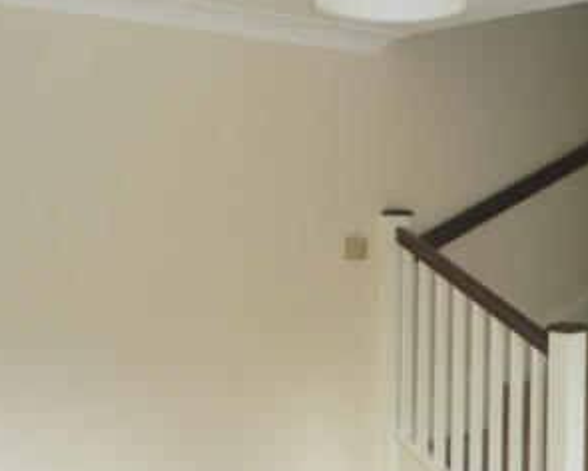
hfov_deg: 34.0
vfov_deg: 28.0
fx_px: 940
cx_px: 441
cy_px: 290
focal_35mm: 54
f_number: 3.3
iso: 100
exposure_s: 1/30
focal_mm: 5
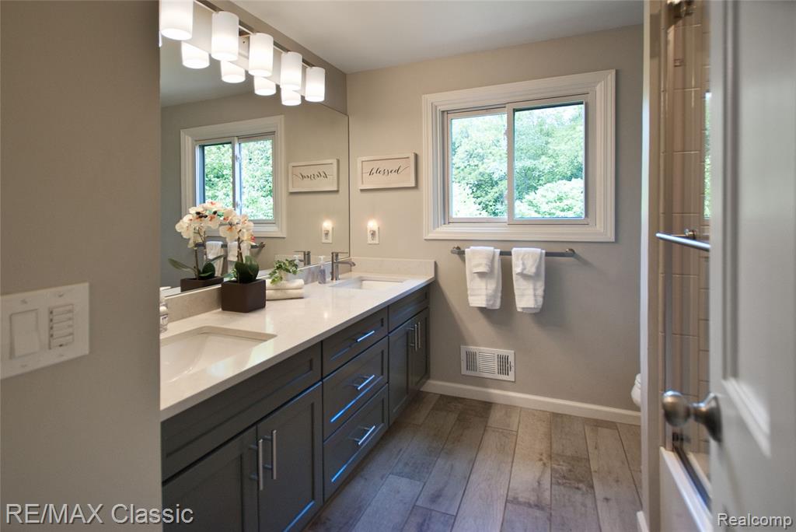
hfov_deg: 100.4
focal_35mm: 15
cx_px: 398
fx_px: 332
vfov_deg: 77.4
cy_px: 266
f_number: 3.5
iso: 640
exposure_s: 1/125
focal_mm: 10
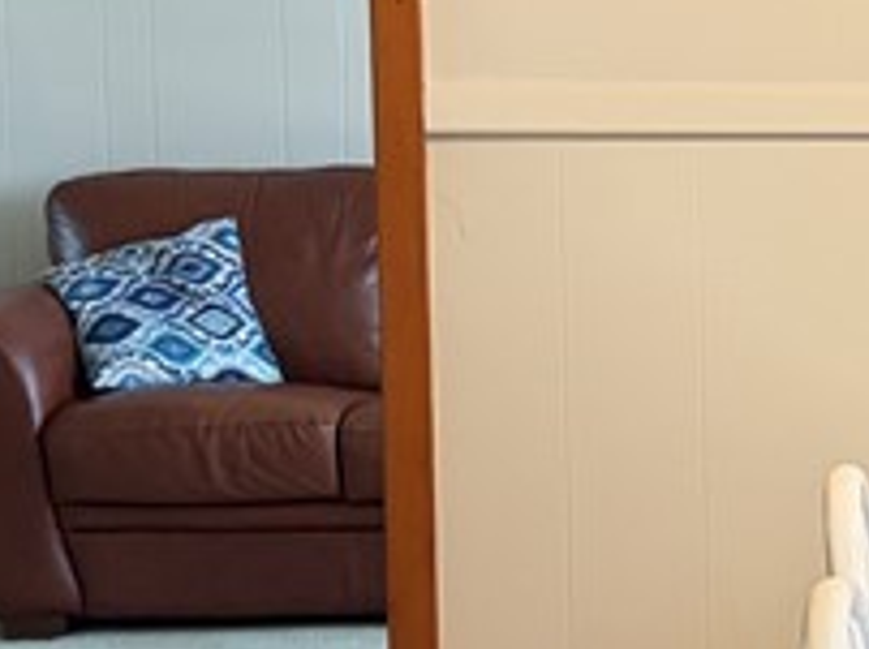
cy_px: 288
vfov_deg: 11.2
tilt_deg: -6.0
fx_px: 3310
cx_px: 1291
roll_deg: +0.5
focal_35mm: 132
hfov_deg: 14.0
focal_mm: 5.96
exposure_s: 1/60
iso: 400
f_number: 1.6
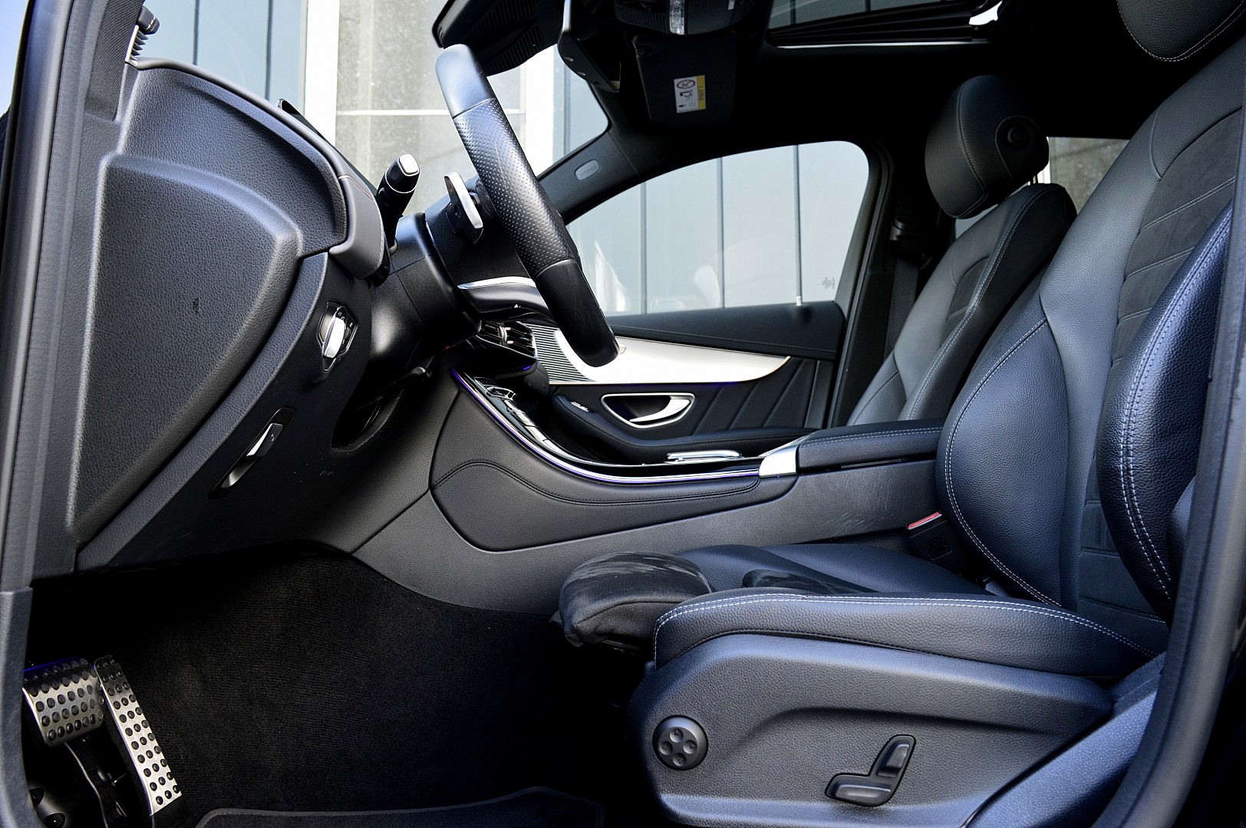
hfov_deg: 67.4
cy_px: 414
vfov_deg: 47.9
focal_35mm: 27
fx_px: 934
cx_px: 623
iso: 800
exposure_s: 1/60
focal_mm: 18
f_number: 5.6
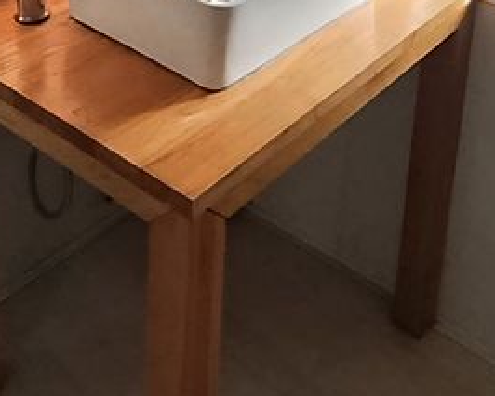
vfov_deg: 23.0
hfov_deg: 34.1
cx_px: 255
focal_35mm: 55
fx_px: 806
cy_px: -178
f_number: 2.2
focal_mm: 1.65
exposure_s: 1/100
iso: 152
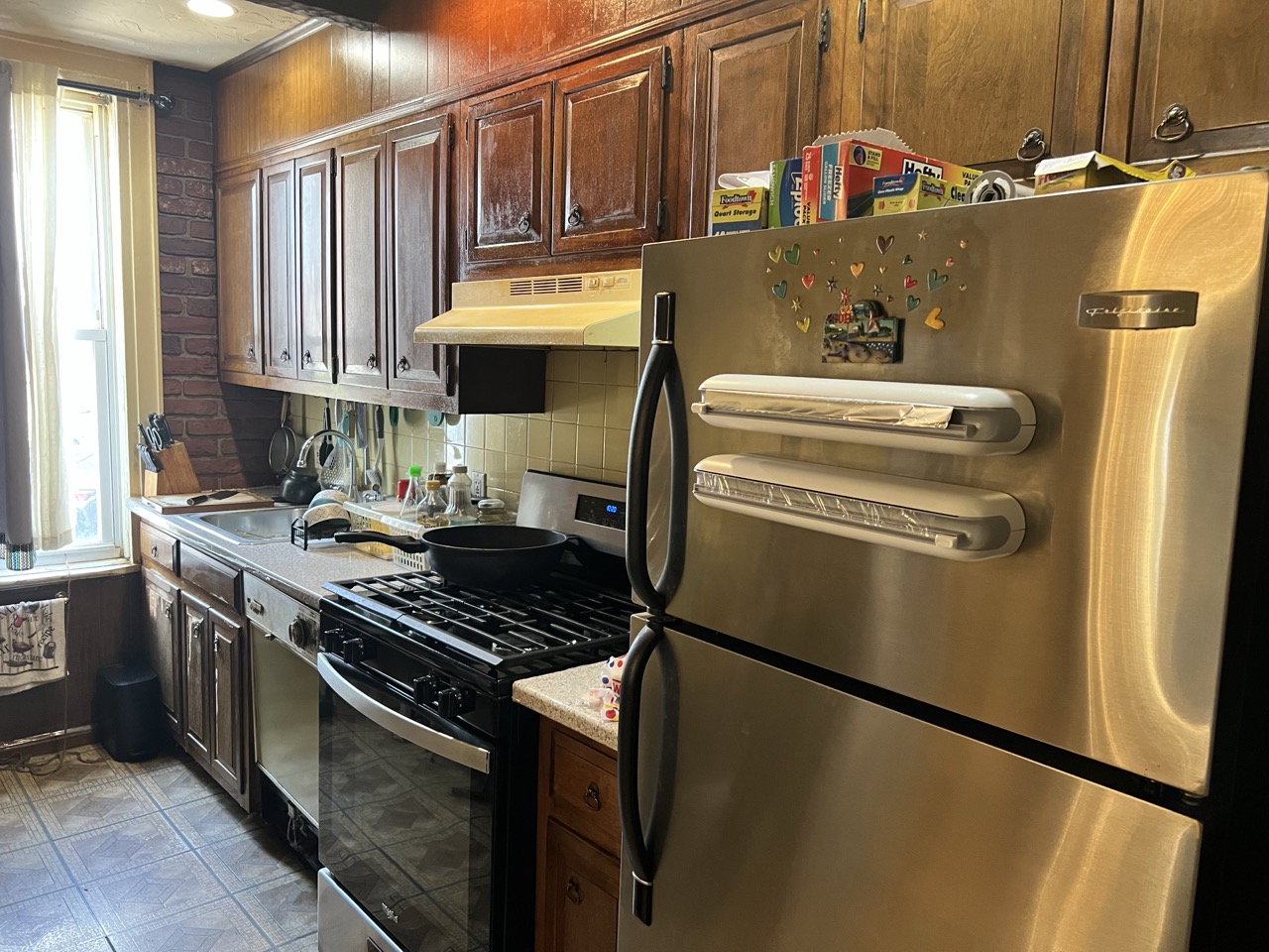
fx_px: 953
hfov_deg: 67.3
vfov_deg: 53.1
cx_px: 634
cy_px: 476
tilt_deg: -8.2
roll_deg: -2.3
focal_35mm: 26
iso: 400
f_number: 1.5
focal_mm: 5.7
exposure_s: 1/60
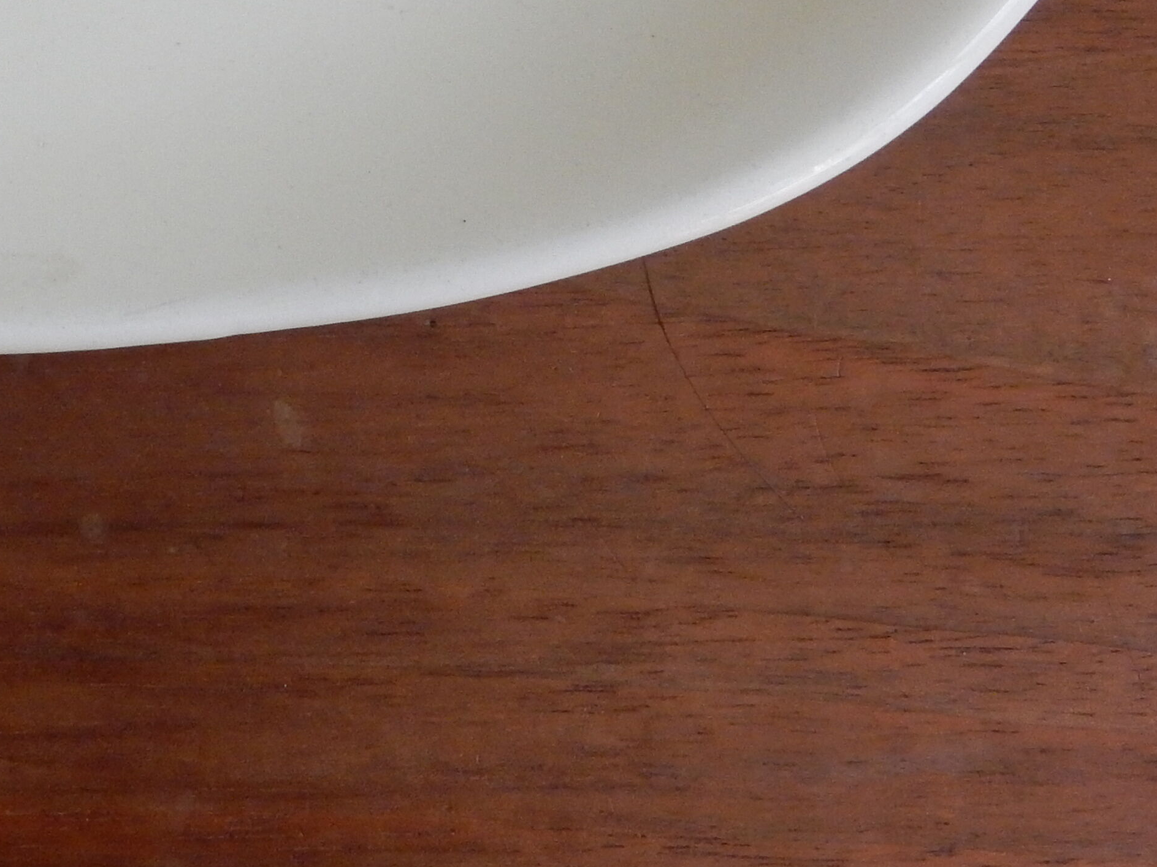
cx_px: -76
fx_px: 3509
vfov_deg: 13.8
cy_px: -105
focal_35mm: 105
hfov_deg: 18.1
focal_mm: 7.6
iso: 360
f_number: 4.2
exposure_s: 1/250
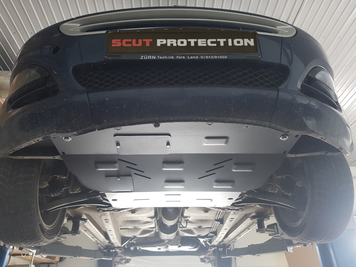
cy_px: 134
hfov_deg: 67.3
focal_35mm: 26
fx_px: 267
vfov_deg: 53.1
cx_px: 178
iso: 160
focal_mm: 4.2
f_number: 1.7
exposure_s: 1/33
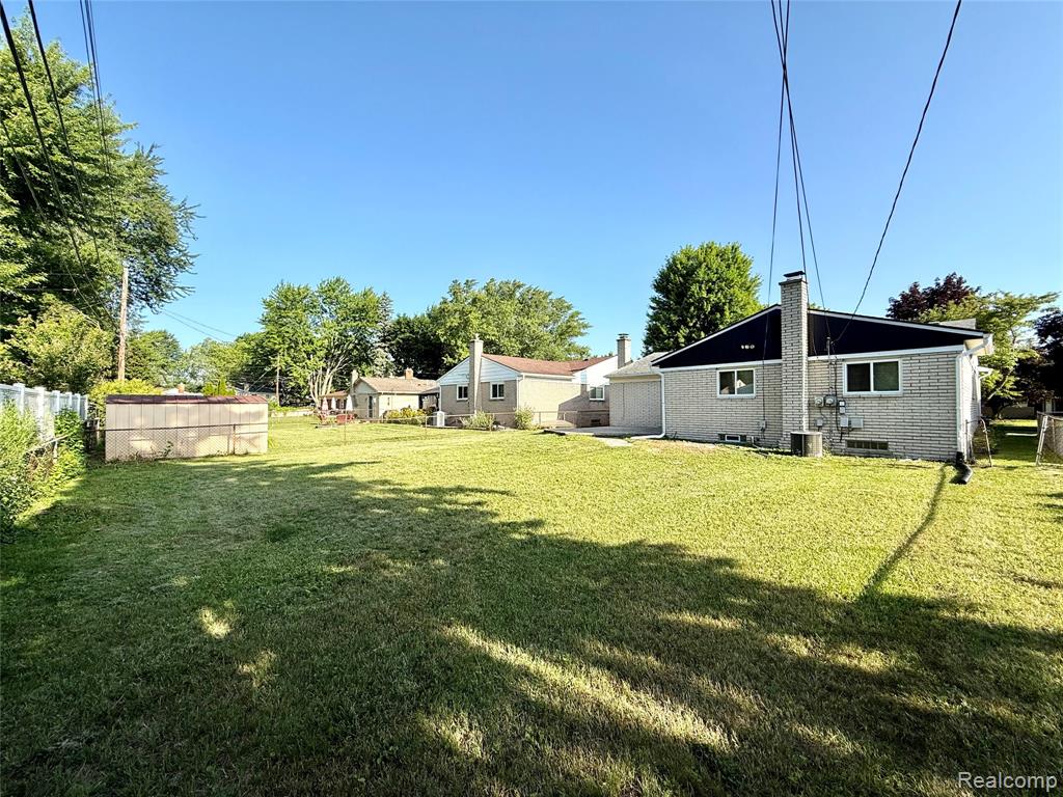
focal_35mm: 14
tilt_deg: +1.4
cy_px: 398
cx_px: 532
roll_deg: -0.4
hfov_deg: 102.1
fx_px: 430
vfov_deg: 85.7
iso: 50
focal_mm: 2.22
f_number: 2.2
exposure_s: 1/1105
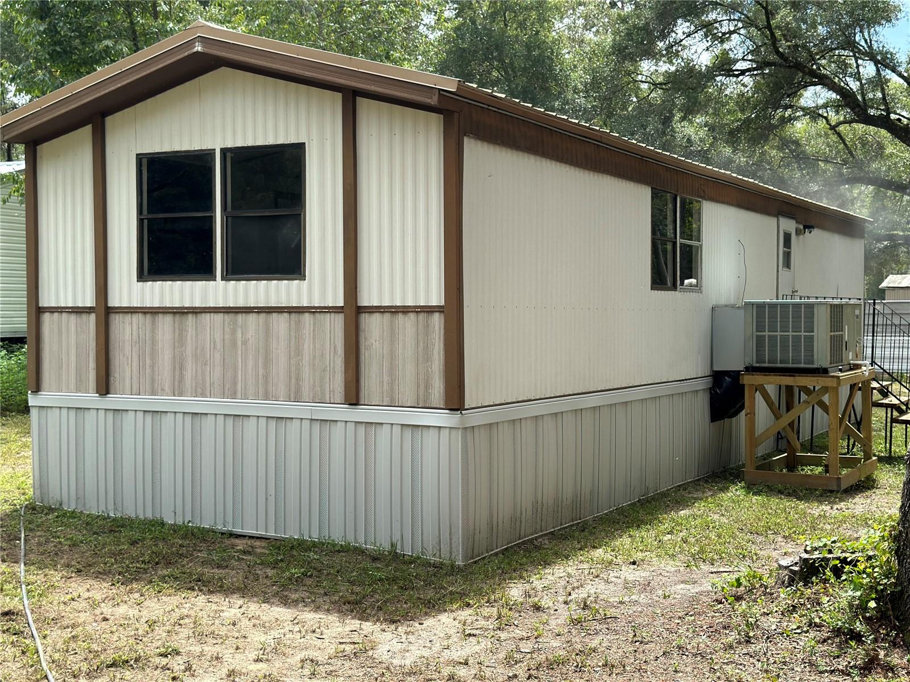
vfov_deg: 30.3
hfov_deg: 39.7
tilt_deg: -1.3
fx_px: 1262
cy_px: 341
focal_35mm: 48
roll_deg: -0.1
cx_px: 455
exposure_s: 1/2028
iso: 100
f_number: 1.78
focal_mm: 6.86
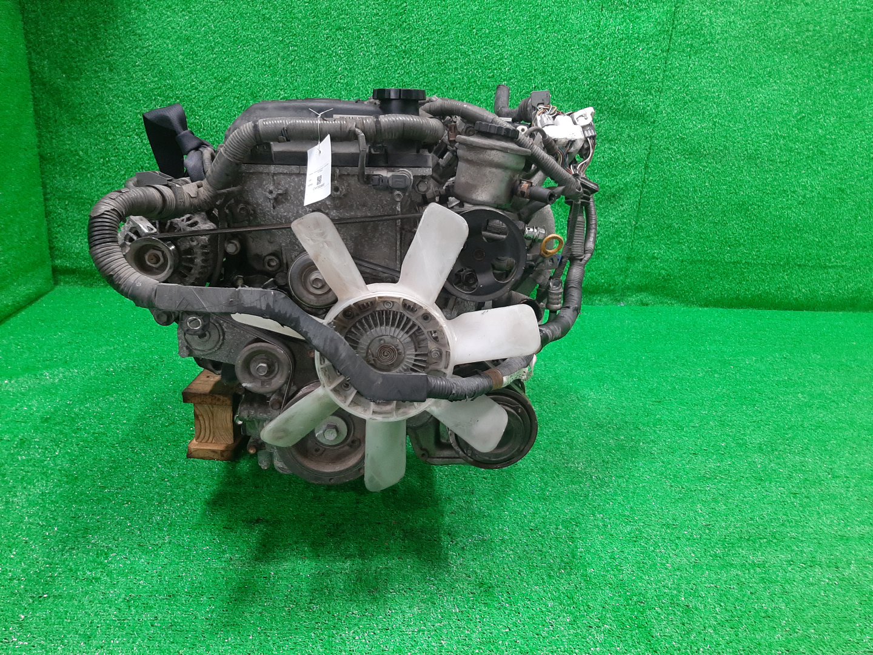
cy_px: 328
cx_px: 436
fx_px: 656
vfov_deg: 53.1
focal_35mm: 26
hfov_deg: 67.3
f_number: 1.7
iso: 151
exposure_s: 1/50
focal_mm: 3.93
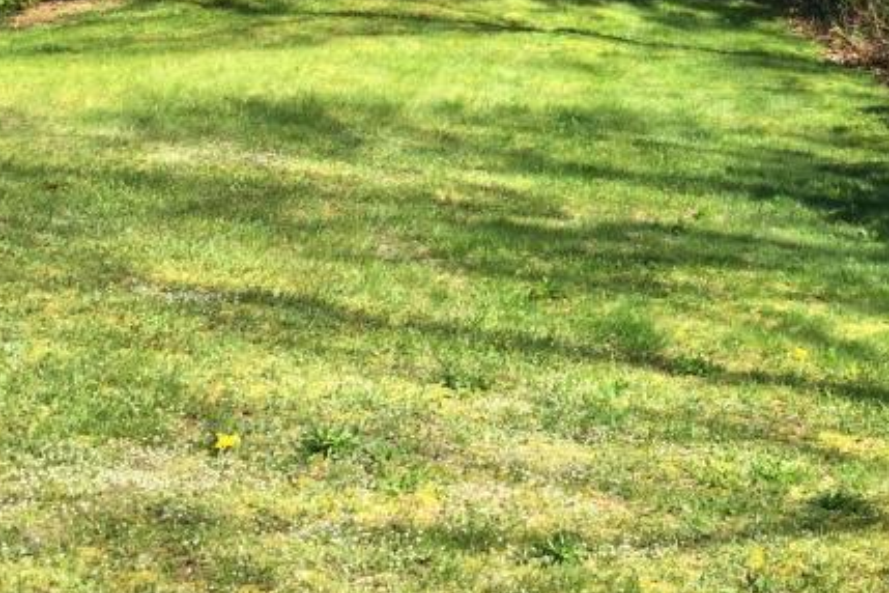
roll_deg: -0.6
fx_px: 1778
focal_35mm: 72
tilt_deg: +1.1
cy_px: -149
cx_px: 663
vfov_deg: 17.9
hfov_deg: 27.7
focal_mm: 4.15
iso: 32
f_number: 2.2
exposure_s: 1/608
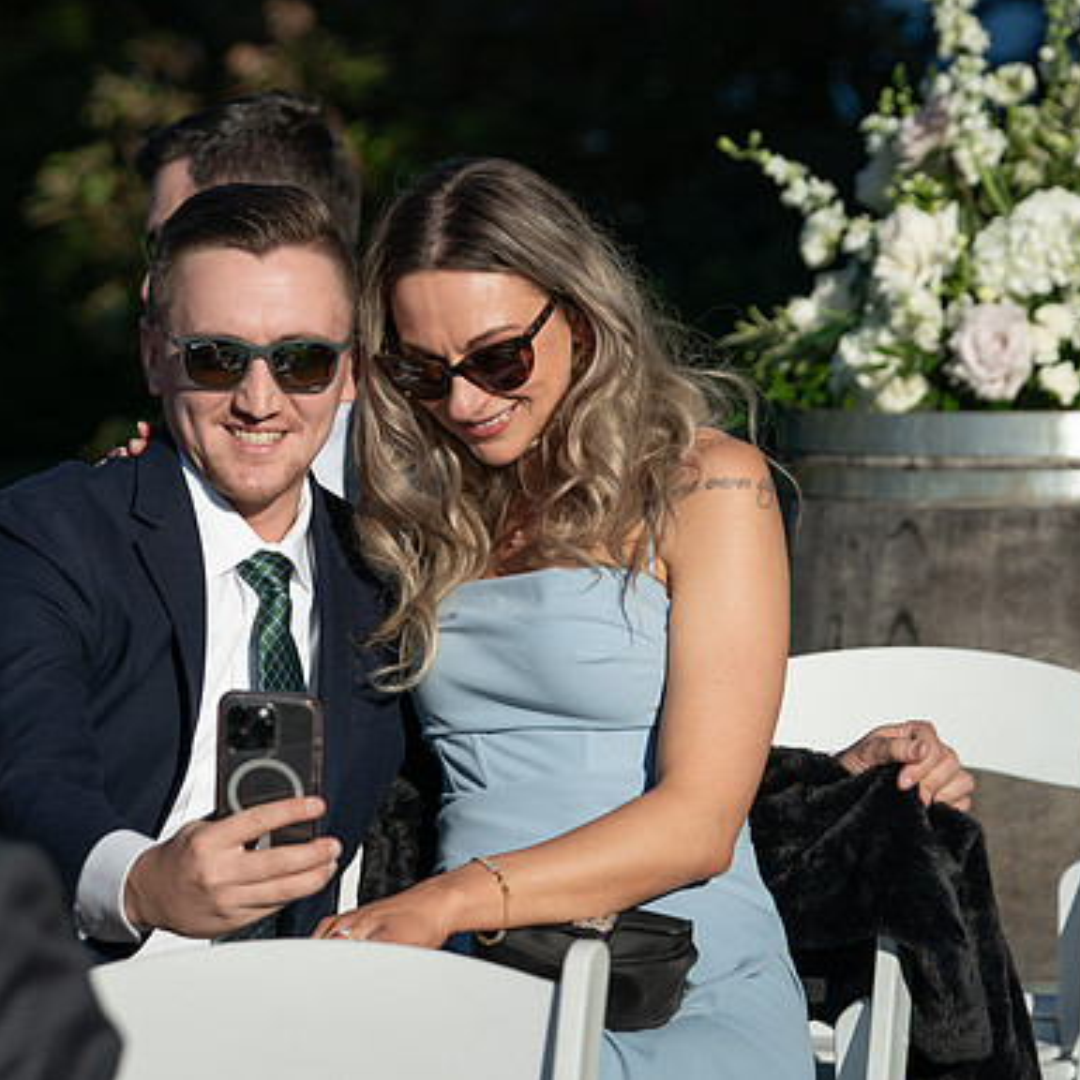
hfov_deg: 10.3
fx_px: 6001
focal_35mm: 170
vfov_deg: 10.3
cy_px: 420
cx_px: 378
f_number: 4
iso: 100
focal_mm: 107
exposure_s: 1/1600
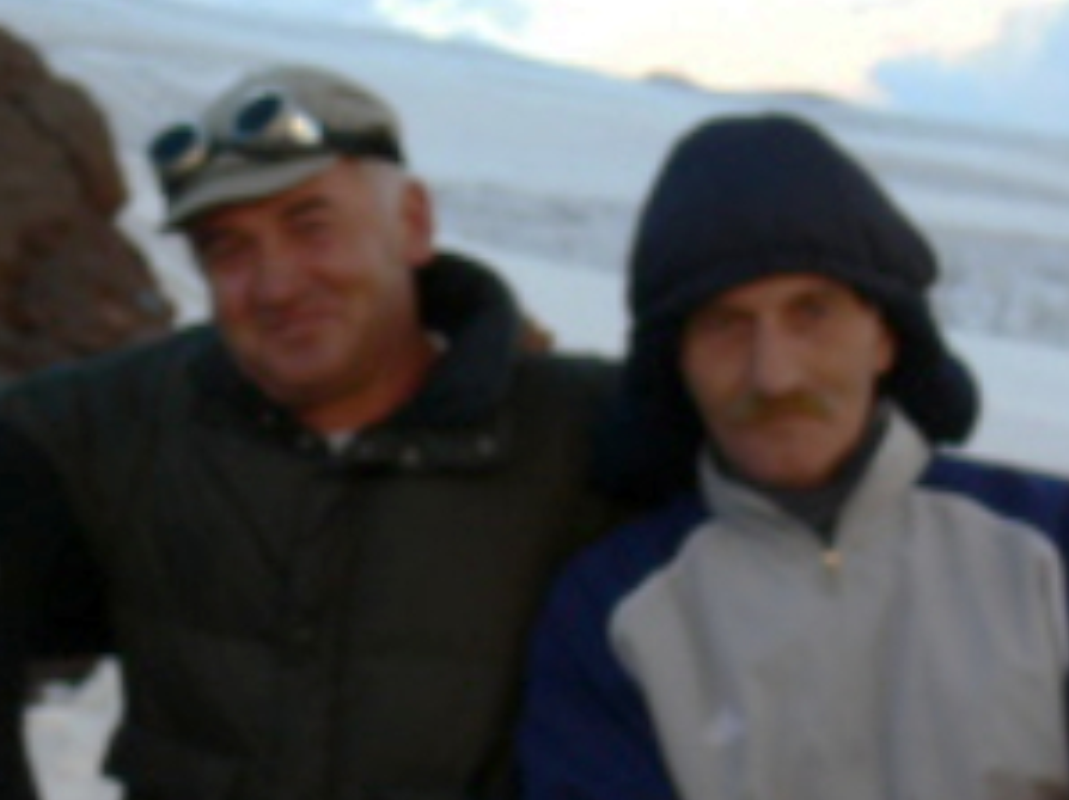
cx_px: 86
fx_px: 3826
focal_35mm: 124
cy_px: 576
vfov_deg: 11.9
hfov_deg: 15.7
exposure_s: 1/60
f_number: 4
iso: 80
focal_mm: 7.7
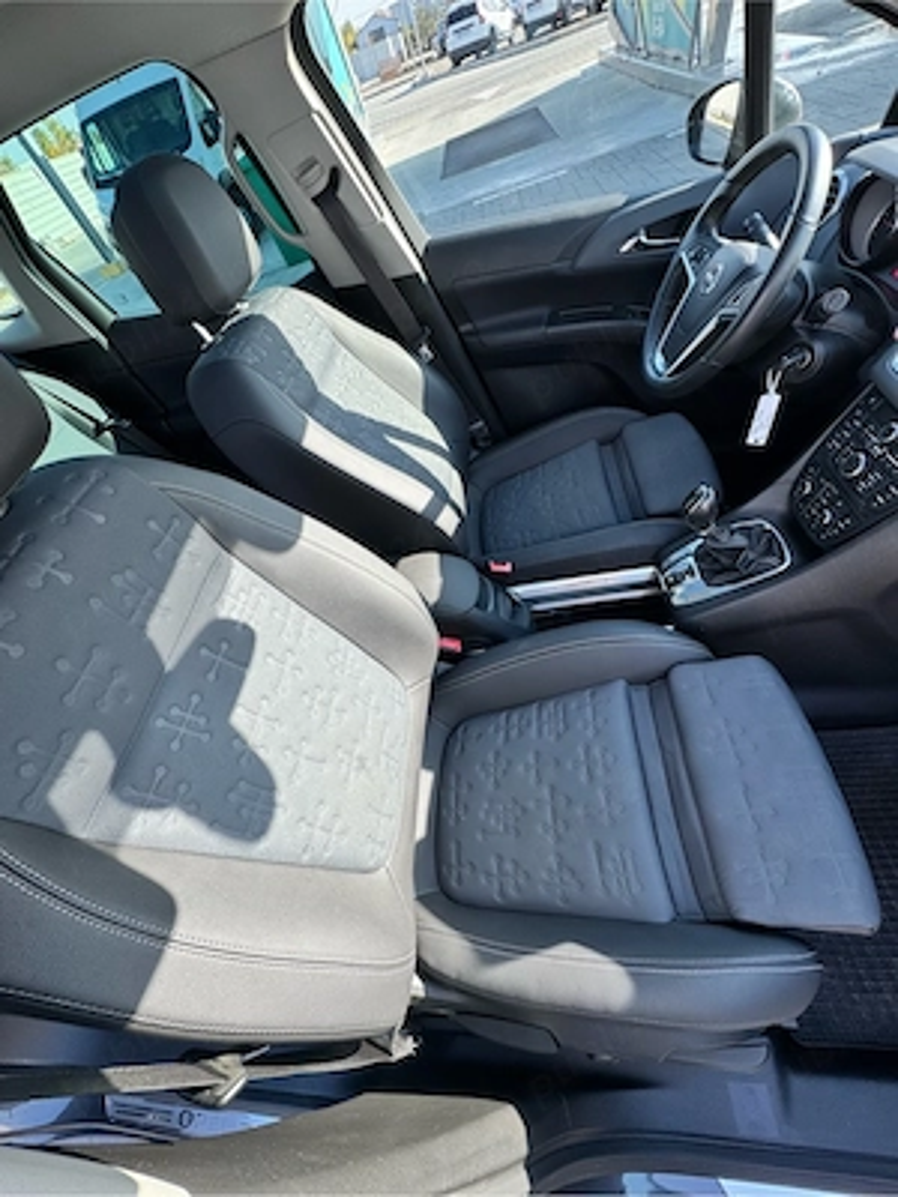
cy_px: 598
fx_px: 484
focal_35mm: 14
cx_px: 449
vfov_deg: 102.1
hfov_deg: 85.7
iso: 50
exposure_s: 1/212
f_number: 2.2
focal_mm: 2.22
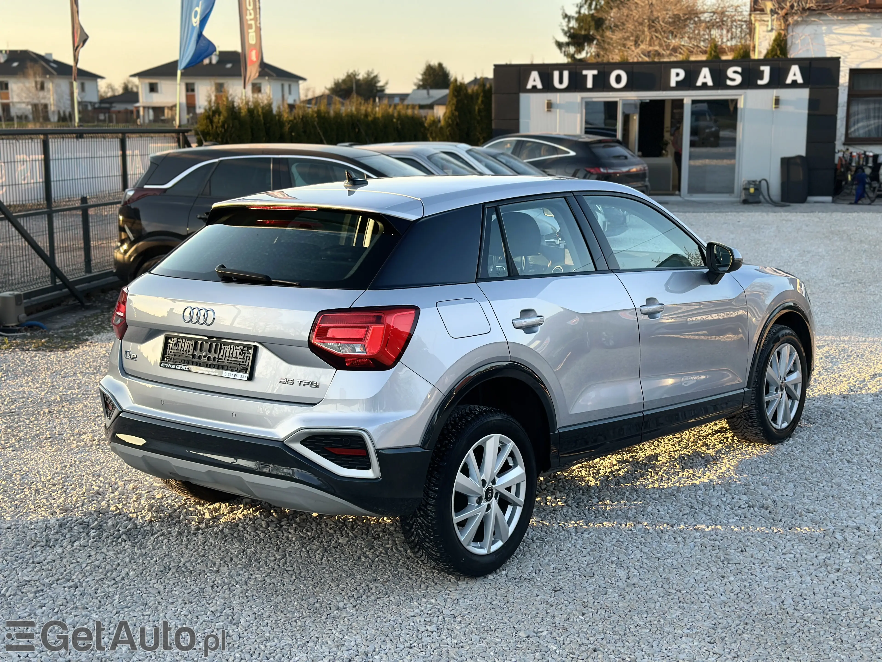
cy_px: 331
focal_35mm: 48
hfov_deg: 39.7
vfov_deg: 30.3
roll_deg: +0.4
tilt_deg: -10.0
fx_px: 1223
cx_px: 441
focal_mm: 6.86
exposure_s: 1/519
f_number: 1.78
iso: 80
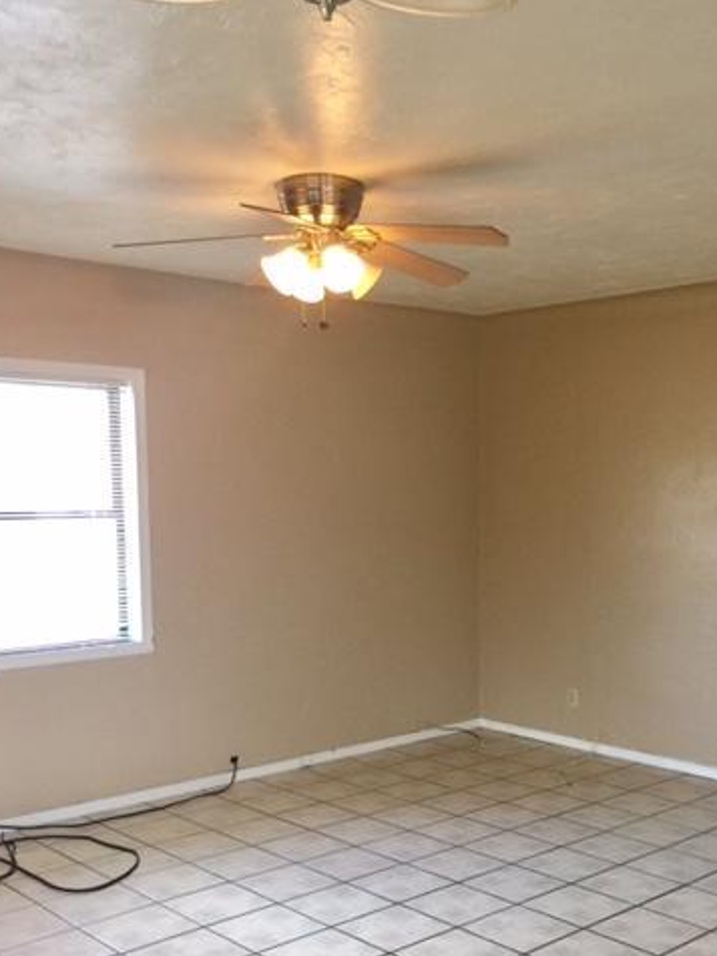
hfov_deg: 36.6
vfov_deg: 47.4
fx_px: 1077
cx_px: 454
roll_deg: +0.6
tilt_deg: -6.1
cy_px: 607
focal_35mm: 39
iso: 50
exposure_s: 1/30
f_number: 2.2
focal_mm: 4.15
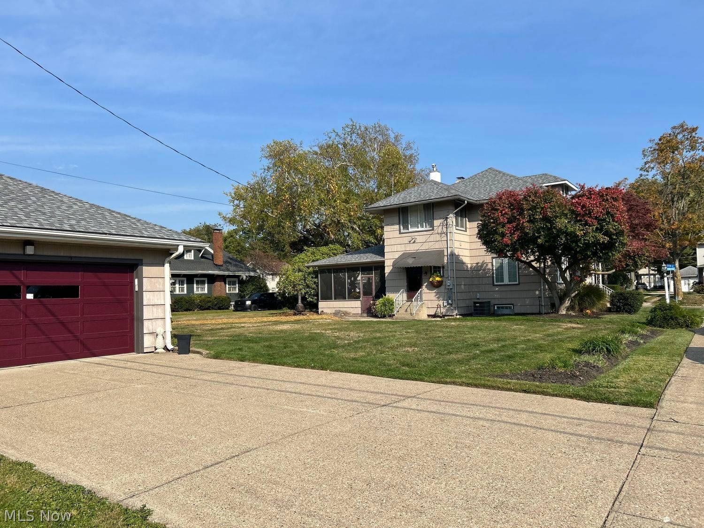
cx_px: 352
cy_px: 264
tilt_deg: +3.1
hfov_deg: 67.3
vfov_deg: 53.1
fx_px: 529
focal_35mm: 26
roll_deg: +1.5
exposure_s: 1/3831
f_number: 1.5
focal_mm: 5.7
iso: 50
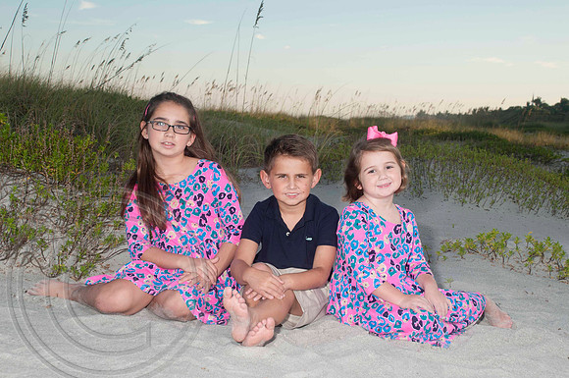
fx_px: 947
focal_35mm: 60
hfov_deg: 33.4
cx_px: 284
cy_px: 189
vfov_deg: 22.6
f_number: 8
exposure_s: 1/160
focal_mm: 40
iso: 100
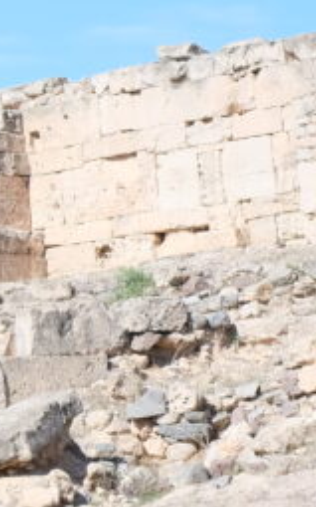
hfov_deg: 5.6
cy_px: 343
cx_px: -668
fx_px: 2995
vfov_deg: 9.7
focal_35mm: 217
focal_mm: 35
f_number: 5
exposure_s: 1/800
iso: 320
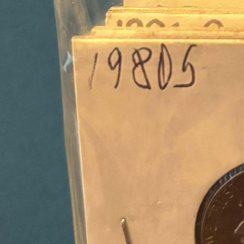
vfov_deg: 14.3
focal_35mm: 113
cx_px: 340
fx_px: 901
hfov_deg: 14.6
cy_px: -138
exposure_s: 1/53
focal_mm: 5.96
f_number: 1.6
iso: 500
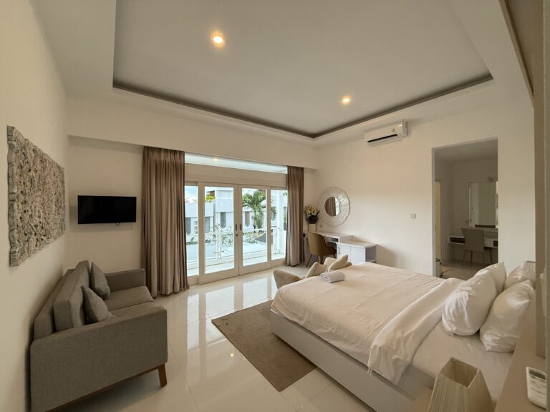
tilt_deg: +0.5
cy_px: 206
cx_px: 275
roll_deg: +0.2
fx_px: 222
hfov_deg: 102.1
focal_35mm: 14
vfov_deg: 85.7
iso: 320
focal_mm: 2.22
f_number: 2.2
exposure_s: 1/100
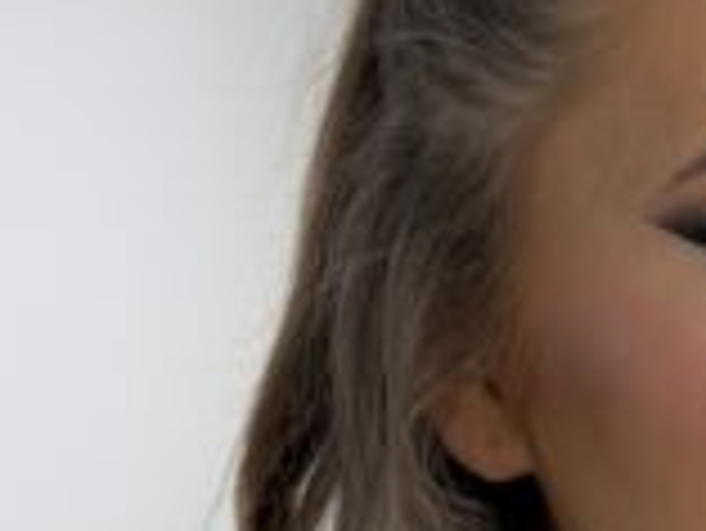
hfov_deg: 28.3
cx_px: 809
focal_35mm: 61
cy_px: 400
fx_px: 1245
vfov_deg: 23.8
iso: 64
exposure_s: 1/259
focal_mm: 6.76
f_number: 1.78
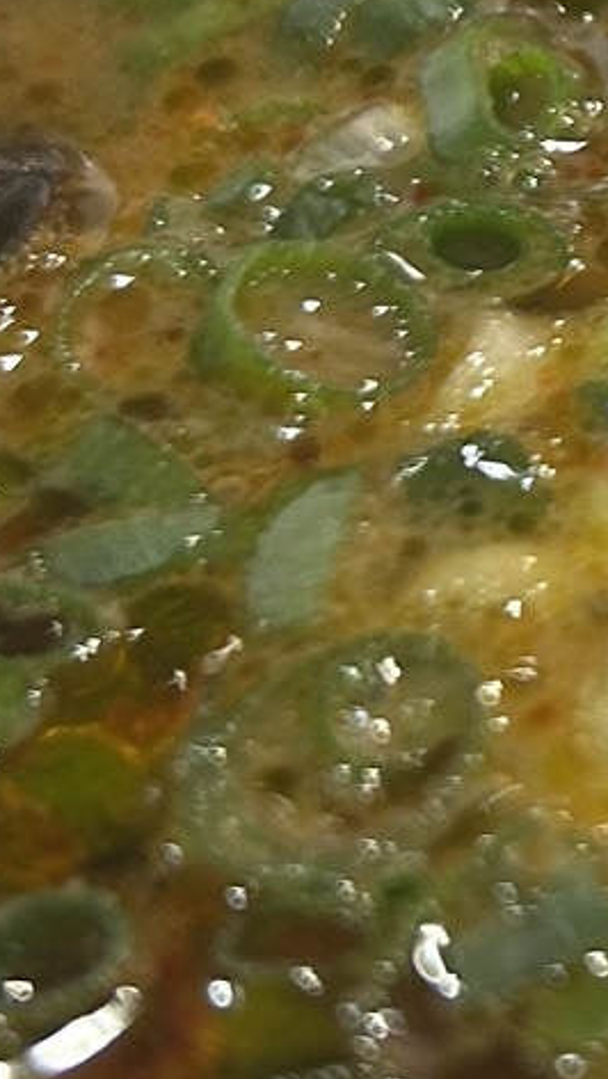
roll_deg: +5.6
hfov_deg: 9.7
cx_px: 976
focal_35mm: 120
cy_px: 183
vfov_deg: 17.7
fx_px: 3434
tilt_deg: -38.5
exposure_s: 1/60
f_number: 1.5
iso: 125
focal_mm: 5.7
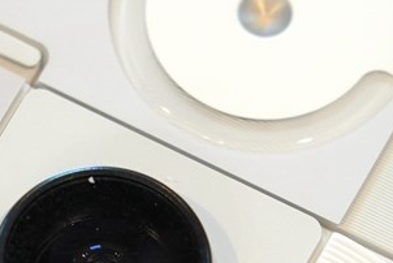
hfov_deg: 3.5
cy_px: 307
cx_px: 210
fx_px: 6381
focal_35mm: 584
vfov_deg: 2.4
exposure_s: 1/30
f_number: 4.5
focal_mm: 92
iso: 400
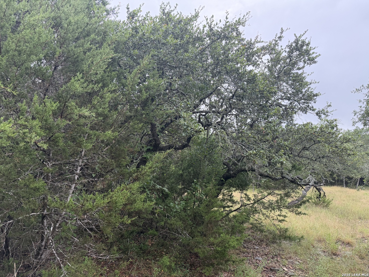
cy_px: 138
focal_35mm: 24
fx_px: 256
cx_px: 184
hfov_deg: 71.6
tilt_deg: +5.5
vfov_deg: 56.8
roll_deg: +0.8
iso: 100
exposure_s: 1/504
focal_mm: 6.76
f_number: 1.78
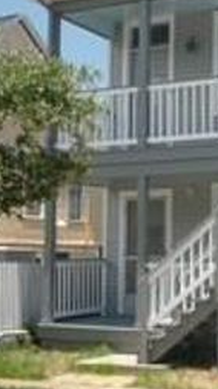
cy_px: 142
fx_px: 731
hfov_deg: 16.4
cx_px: 252
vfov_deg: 29.6
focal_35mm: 71
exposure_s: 1/200
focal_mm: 5.5
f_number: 8
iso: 100
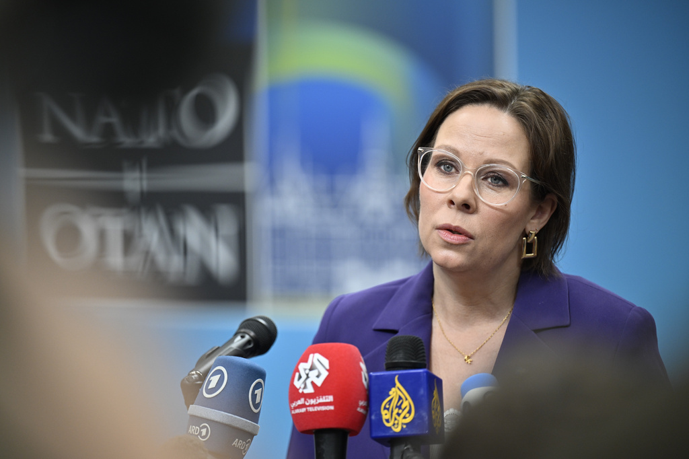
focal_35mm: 200
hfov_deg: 10.3
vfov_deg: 6.9
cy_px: 230
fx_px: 3826
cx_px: 344
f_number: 2.8
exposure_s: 1/800
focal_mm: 200
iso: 900
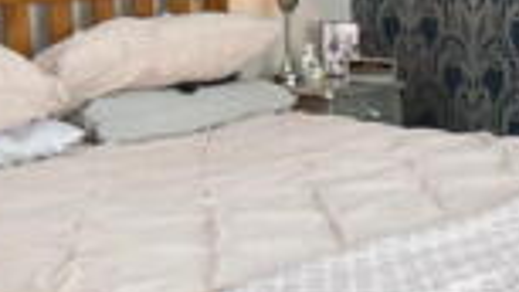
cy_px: 243
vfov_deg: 14.8
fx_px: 1115
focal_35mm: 81
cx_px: 354
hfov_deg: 26.0
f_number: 4
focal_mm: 12
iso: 250
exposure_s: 1/60
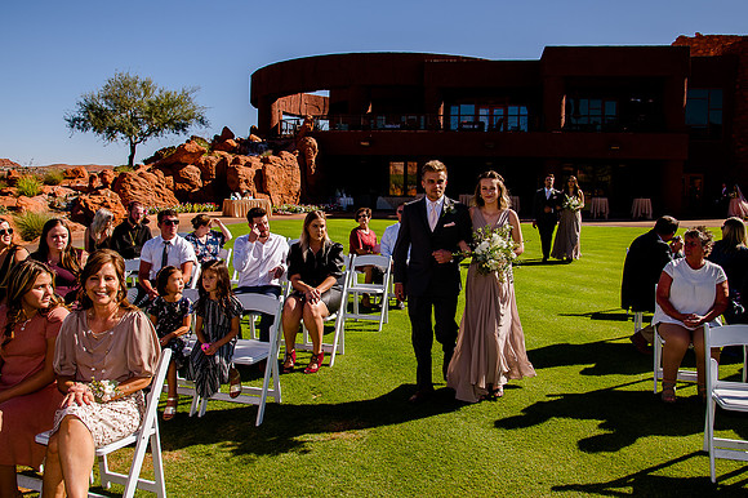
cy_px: 224
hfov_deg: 64.9
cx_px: 370
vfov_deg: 45.8
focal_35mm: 28
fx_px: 588
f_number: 7.1
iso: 125
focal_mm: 24
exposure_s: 1/320
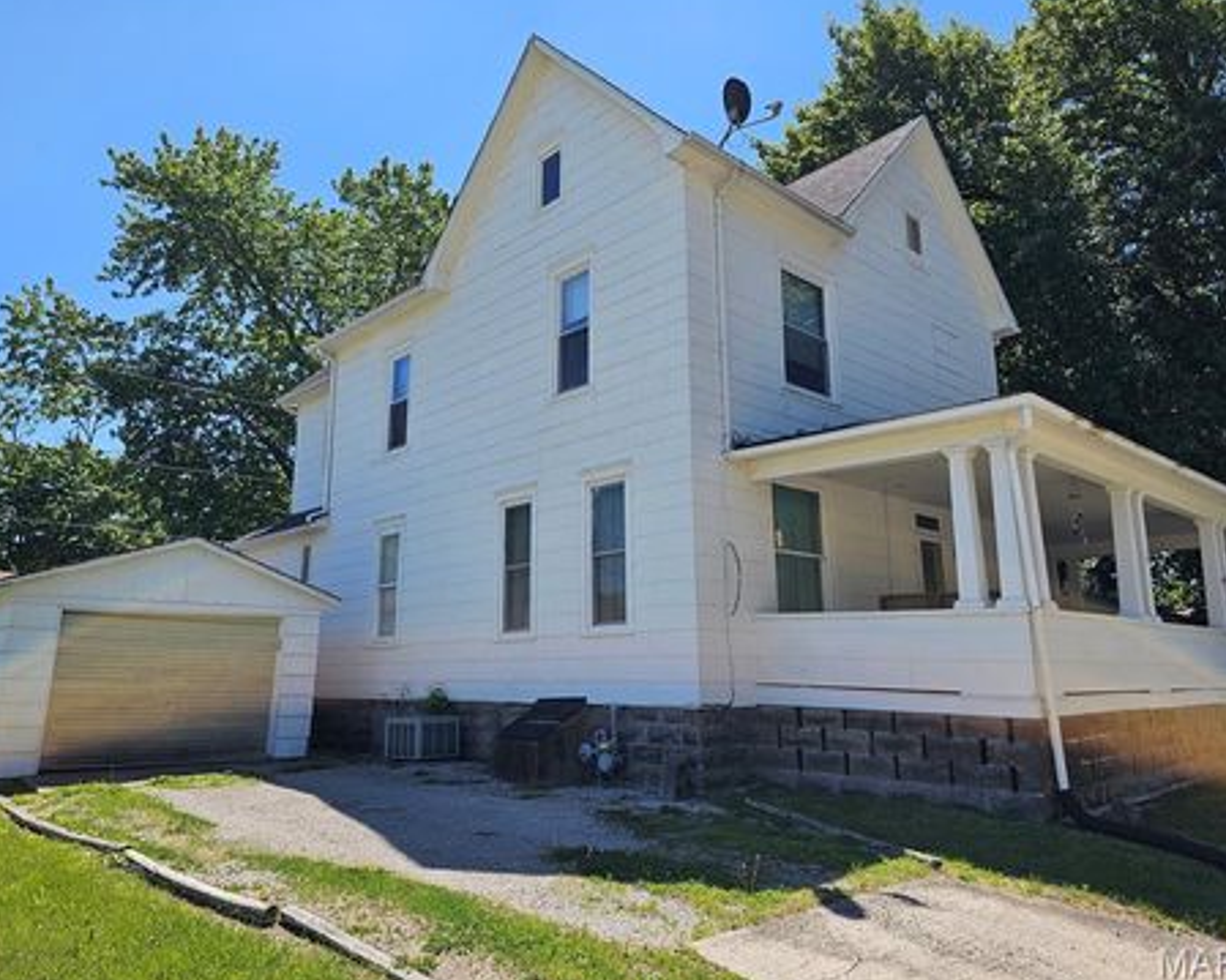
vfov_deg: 56.8
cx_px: 609
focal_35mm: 25
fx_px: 907
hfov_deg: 68.1
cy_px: 479
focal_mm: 6.3
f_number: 1.7
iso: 10
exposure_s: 1/577
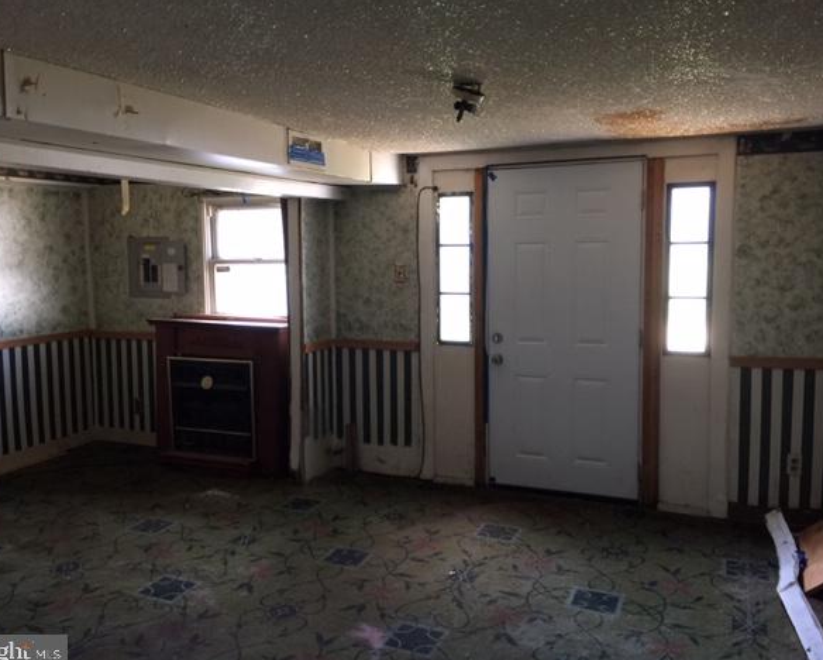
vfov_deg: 47.2
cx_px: 409
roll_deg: -1.0
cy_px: 333
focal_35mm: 31
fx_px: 756
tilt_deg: -6.9
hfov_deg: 57.1
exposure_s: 1/15
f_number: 2.2
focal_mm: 4.15
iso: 80
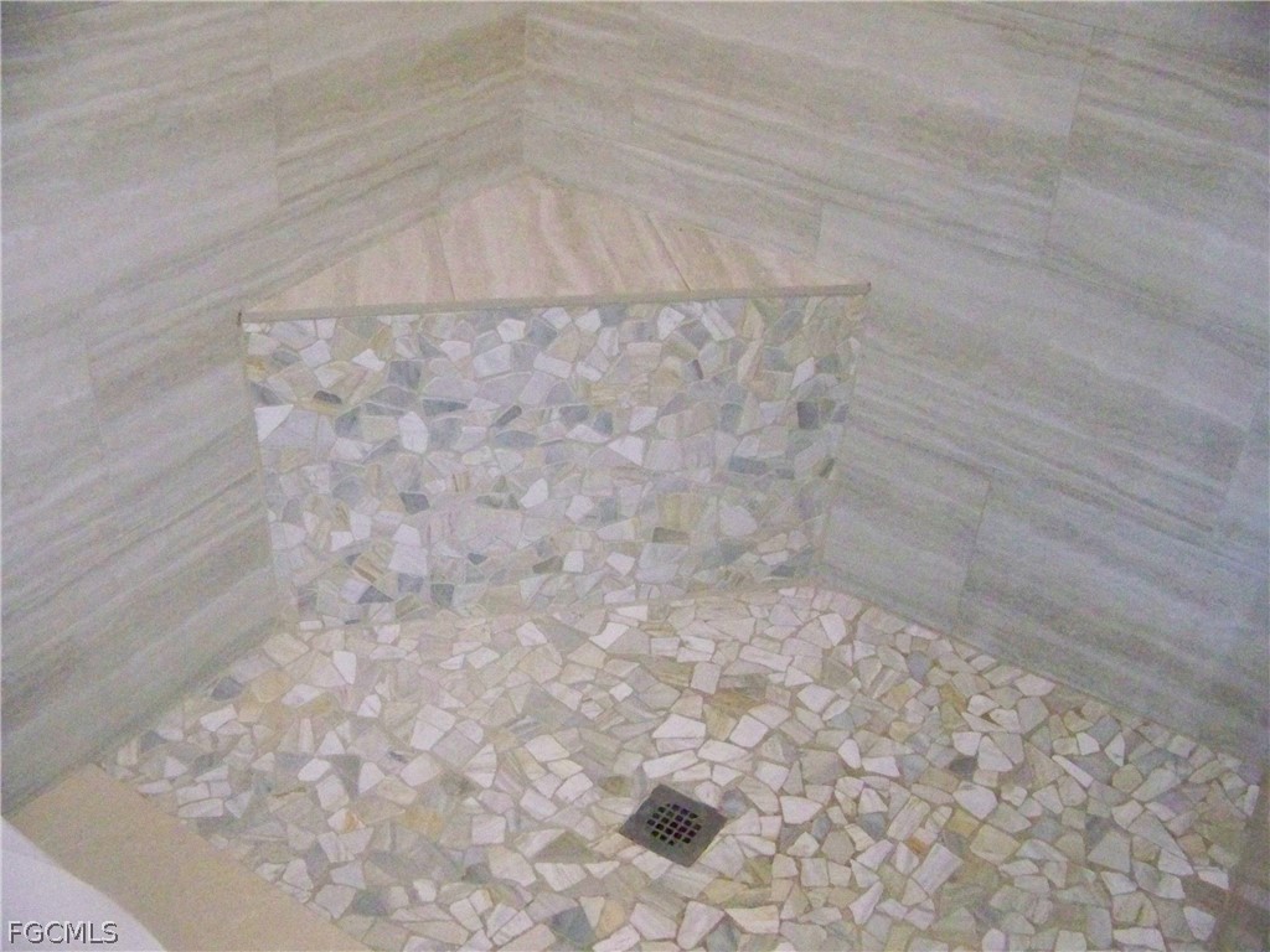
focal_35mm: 36
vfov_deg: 39.7
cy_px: 476
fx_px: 1321
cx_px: 635
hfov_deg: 51.4
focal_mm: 5.85
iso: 1600
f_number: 2.8
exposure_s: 1/500
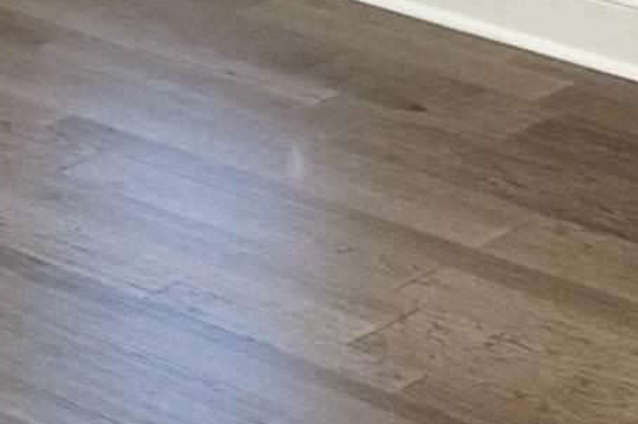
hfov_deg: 12.0
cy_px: -1172
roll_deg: -0.9
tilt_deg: +3.9
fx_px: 2993
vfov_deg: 6.7
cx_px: -11
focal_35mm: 169
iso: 160
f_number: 1.78
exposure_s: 1/120
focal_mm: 6.76
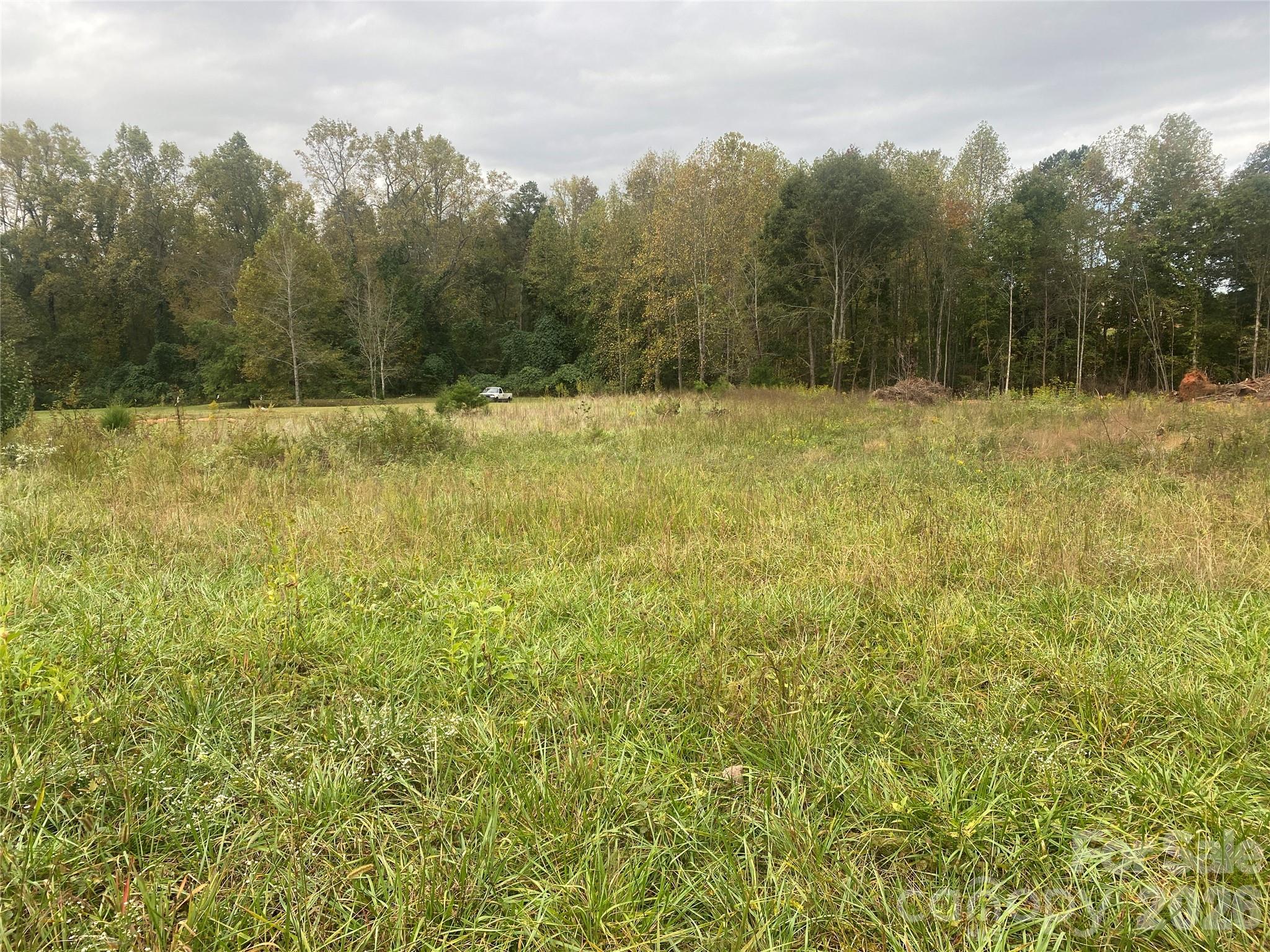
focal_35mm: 26
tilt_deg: -8.5
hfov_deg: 67.3
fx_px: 954
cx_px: 635
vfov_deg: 53.1
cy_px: 476
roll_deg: +1.8
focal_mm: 4.25
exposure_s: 1/458
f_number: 1.8
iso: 32
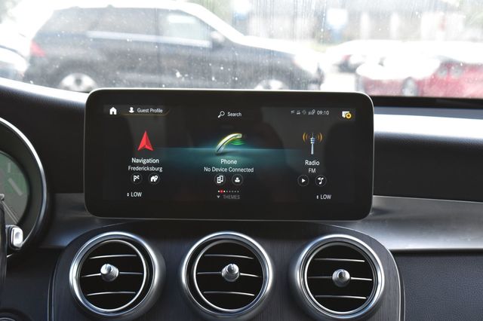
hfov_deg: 24.6
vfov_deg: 16.5
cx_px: 242
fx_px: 1106
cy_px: 160
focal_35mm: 82
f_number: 8
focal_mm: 55
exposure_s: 1/60
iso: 400
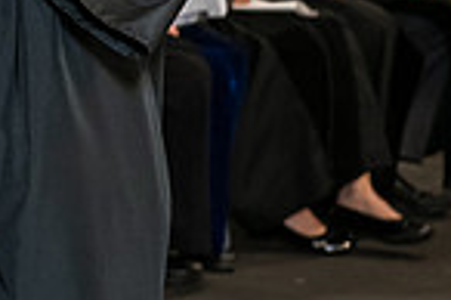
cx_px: -327
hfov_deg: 7.7
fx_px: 3279
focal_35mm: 262
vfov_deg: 5.2
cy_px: -212
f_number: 5
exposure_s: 1/200
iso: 2500
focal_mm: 66
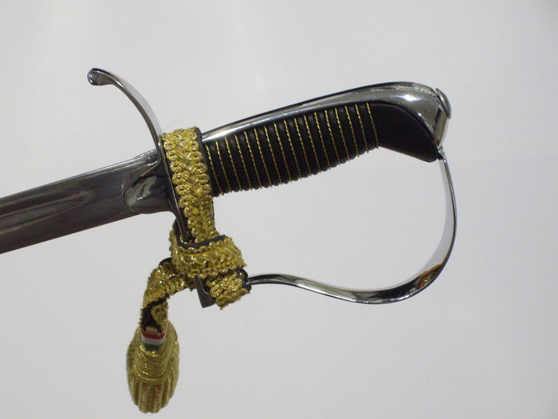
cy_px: 210
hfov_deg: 18.2
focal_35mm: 108
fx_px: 1741
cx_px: 279
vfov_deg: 13.7
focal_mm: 18
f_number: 4.8
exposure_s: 1/40
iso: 320
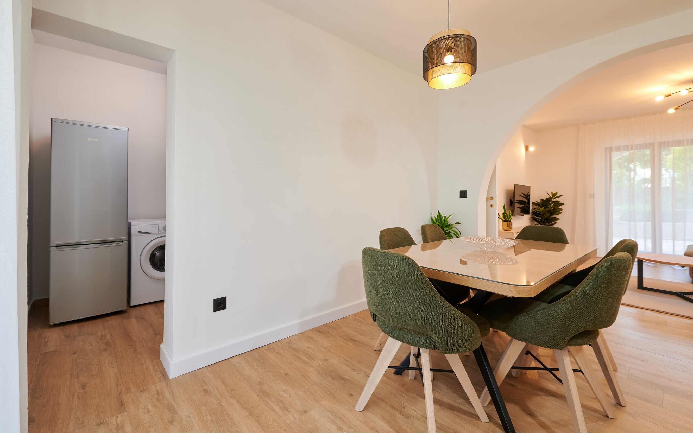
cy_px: 202
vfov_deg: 74.7
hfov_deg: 101.4
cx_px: 335
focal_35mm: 15
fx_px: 283
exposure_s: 1/25
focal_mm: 14
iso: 400
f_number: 8
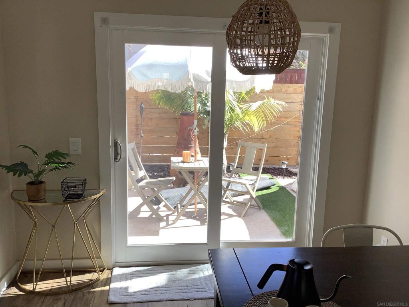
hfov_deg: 58.4
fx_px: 366
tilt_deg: -10.3
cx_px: 204
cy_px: 154
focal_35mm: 31
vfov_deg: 45.4
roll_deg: -0.8
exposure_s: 1/120
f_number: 2.4
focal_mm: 3.3
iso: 25
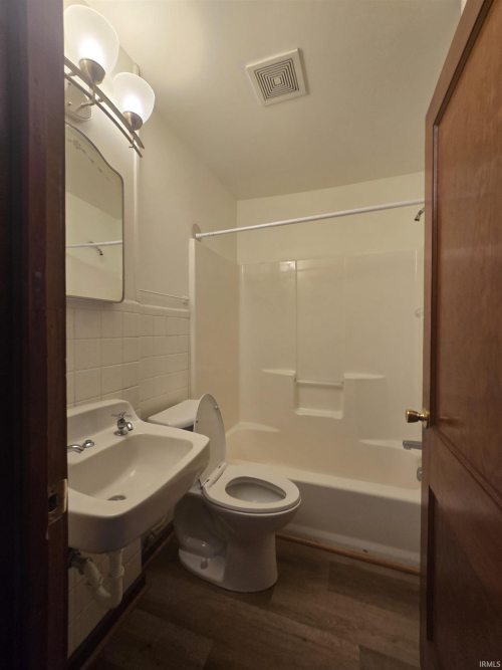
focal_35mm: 13
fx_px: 251
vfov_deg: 106.2
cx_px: 251
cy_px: 335
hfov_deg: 89.9
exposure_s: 1/60
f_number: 2.2
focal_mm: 2.2
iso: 64
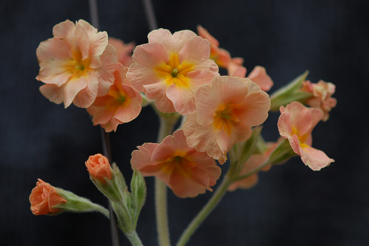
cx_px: 184
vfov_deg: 8.7
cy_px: 123
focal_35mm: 158
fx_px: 1613
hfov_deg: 13.1
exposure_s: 1/500
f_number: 3.2
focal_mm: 105
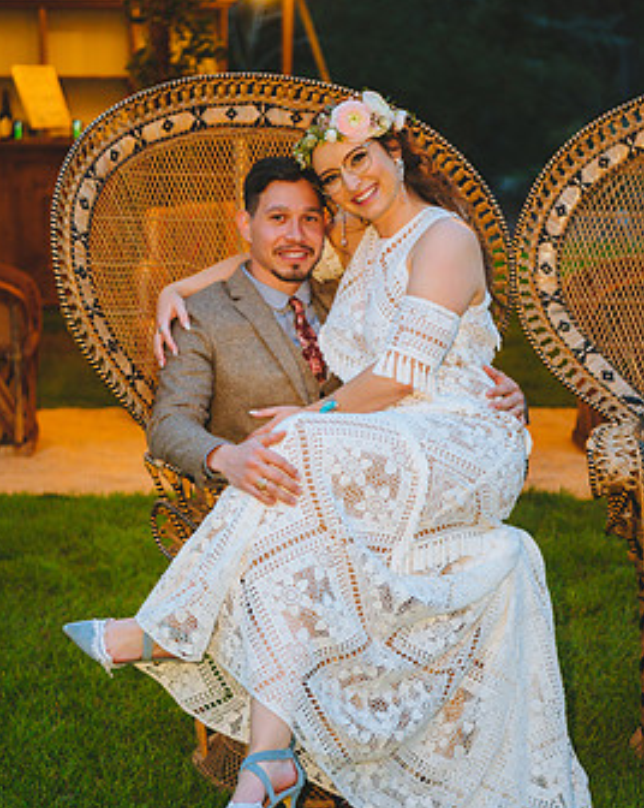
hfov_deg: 17.4
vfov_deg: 21.8
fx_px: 2100
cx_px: 306
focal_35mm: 88
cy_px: 435
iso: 2500
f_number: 2.8
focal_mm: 70
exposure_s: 1/100
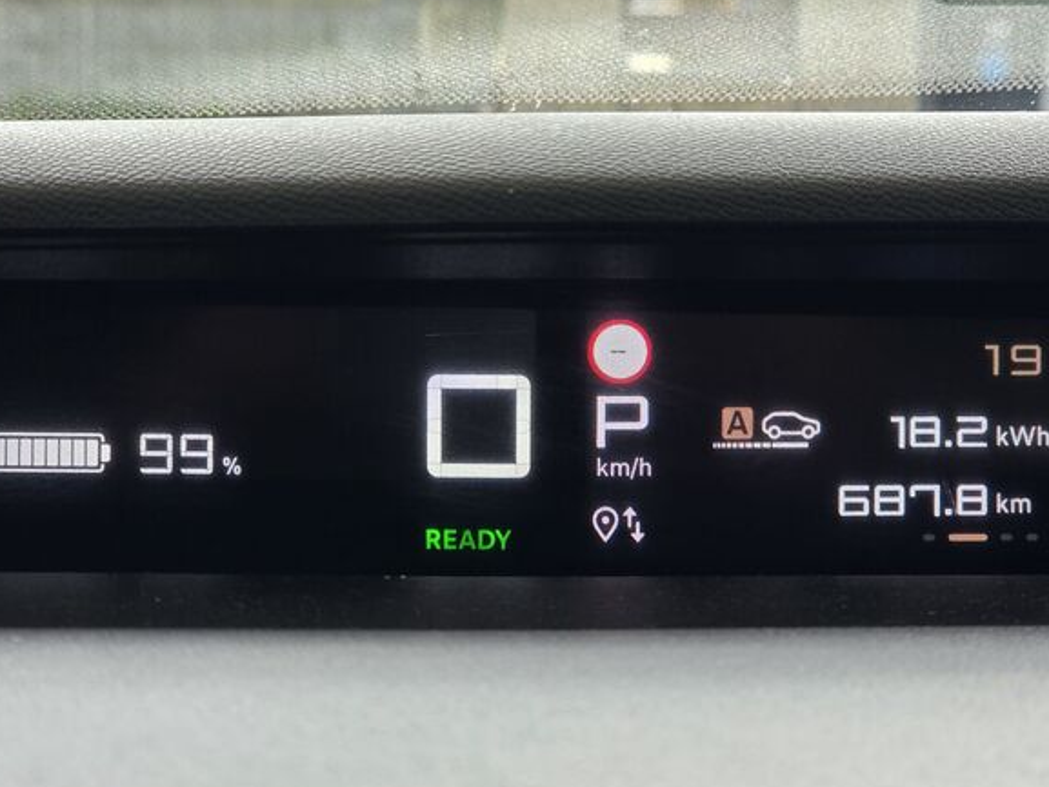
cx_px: 524
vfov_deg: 14.9
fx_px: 3001
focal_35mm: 99
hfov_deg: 19.8
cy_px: 332
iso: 50
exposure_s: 1/103
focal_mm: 7.9
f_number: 2.4
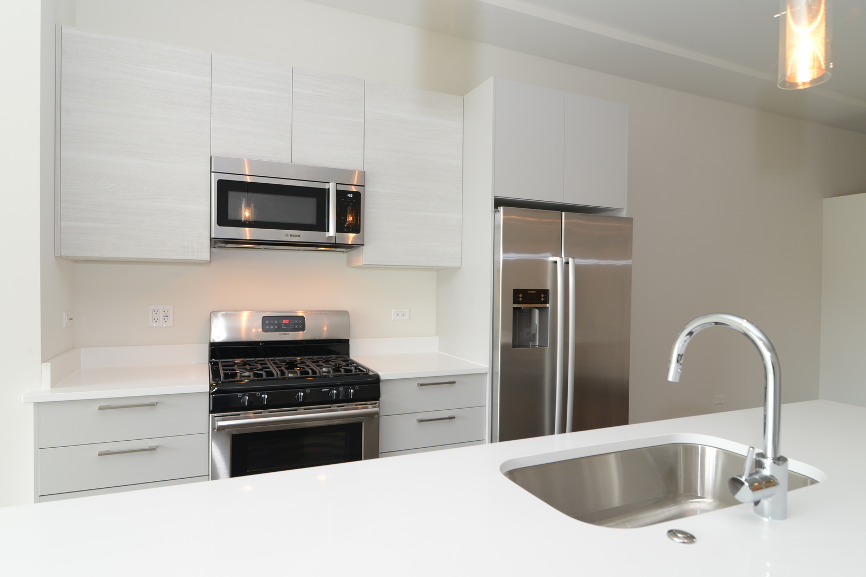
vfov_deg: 59.5
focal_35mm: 21
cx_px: 433
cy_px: 288
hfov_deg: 81.2
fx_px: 505
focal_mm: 21
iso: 400
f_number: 8
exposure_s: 1/13
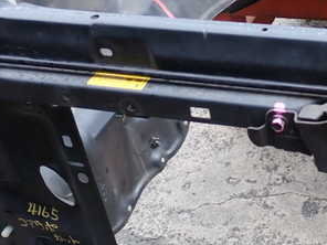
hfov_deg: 25.8
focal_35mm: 73
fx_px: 690
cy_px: 212
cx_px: 296
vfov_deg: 19.8
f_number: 3.5
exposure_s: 1/250
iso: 100
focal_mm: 6.37
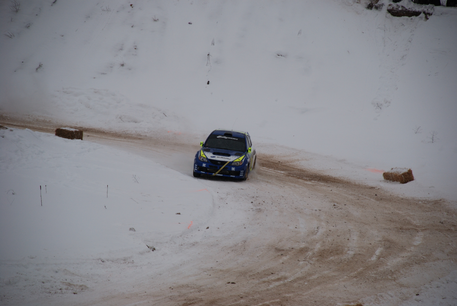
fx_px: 2574
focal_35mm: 202
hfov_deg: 10.1
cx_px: 228
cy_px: 153
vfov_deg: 6.8
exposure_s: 1/800
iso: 200
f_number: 5.6
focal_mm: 135
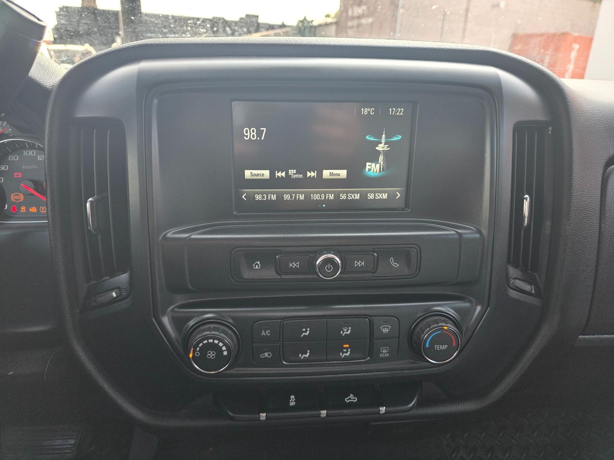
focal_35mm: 23
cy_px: 230
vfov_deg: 58.9
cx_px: 307
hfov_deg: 73.9
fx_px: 408
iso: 32
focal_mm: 6.3
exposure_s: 1/120
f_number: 1.7
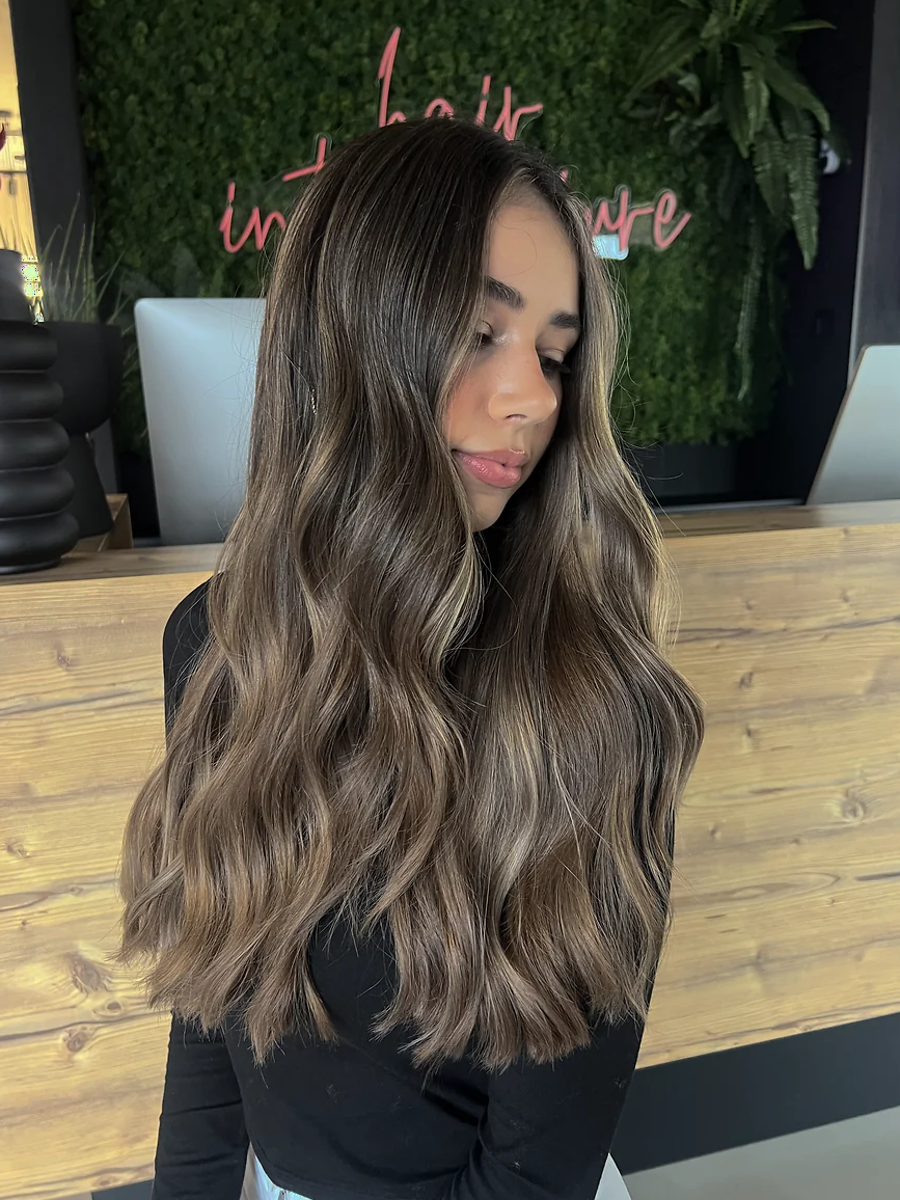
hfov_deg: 51.4
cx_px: 440
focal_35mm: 27
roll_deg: +2.1
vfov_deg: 65.3
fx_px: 936
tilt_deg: -12.8
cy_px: 611
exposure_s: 1/41
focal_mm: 5.7
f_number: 1.5
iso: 500
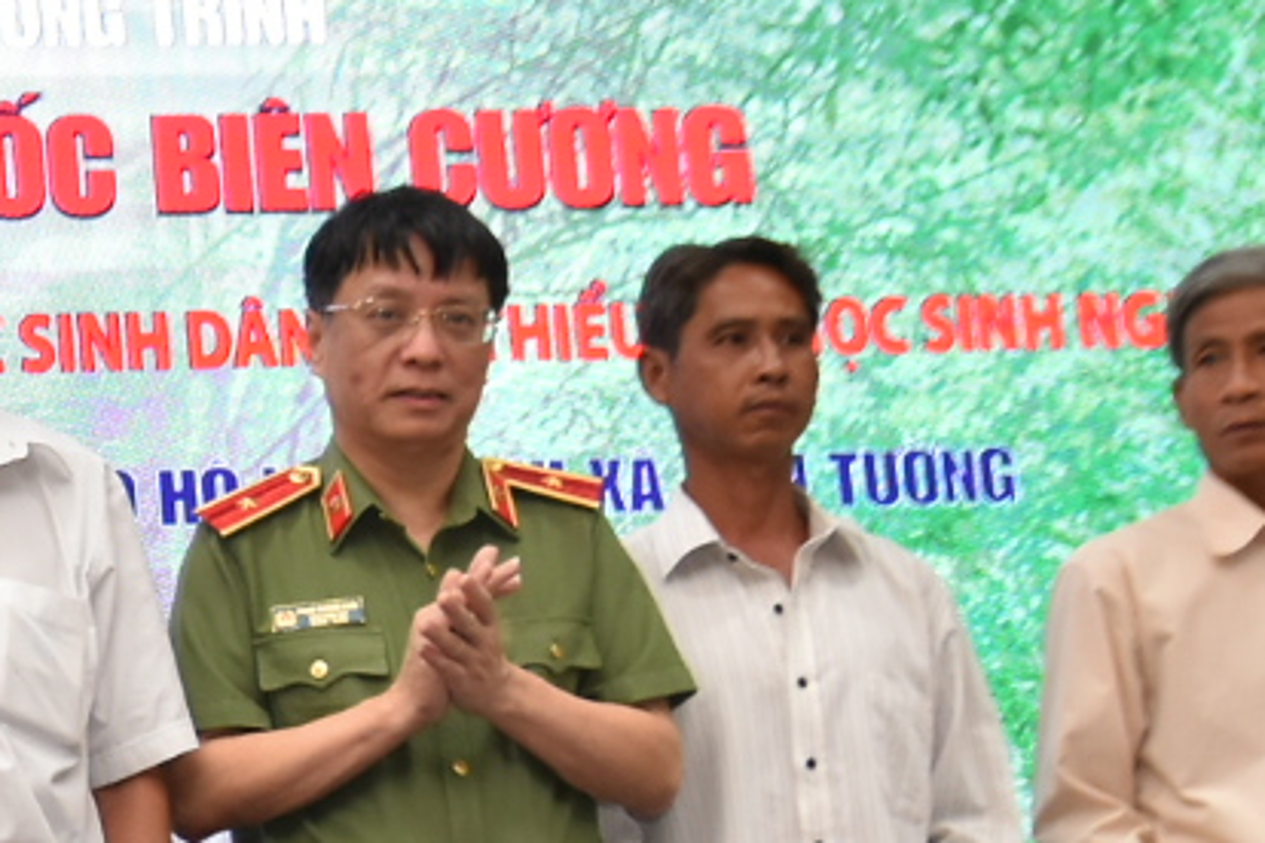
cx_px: -782
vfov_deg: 10.5
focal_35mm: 129
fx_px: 4533
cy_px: 962
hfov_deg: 14.5
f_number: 3.2
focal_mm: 22
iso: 800
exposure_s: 1/160
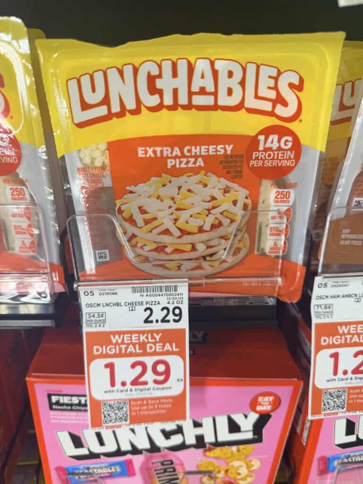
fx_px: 336
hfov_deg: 56.8
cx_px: 182
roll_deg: +1.6
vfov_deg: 71.6
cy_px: 242
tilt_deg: -23.2
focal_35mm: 24
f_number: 1.78
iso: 50
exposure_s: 1/121
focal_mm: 6.76
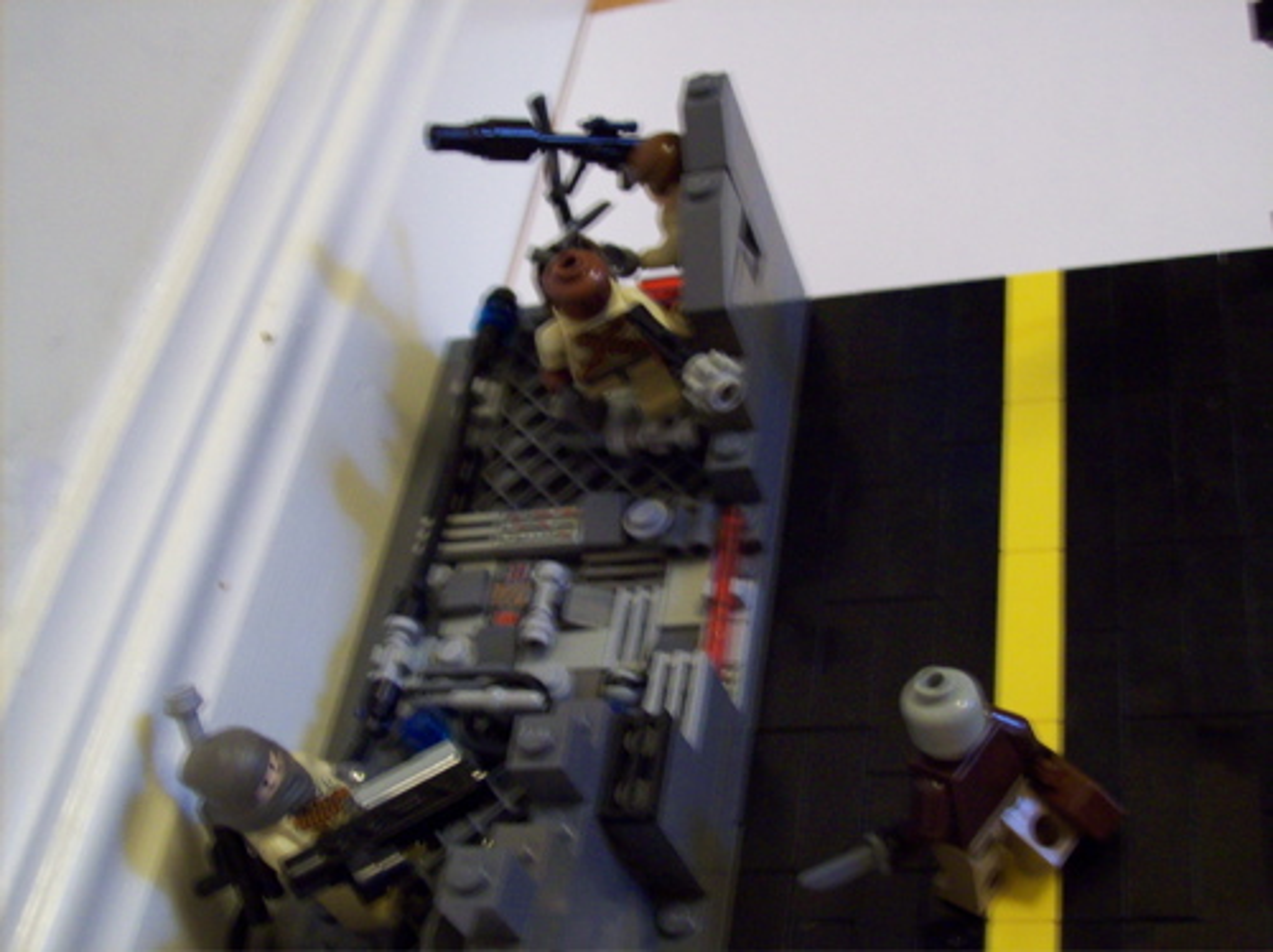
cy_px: 476
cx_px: 636
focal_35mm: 45
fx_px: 1653
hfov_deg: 42.1
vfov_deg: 32.1
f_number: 3
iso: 200
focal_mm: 7.6
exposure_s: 1/8
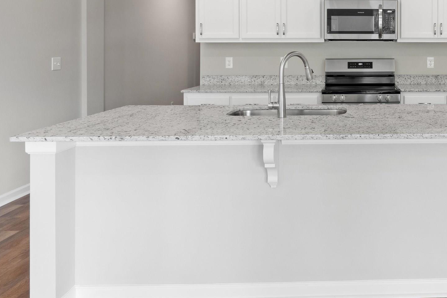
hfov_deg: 50.5
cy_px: 46
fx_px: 435
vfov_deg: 36.1
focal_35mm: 35
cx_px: 367
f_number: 9
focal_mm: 11
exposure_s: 1
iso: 250
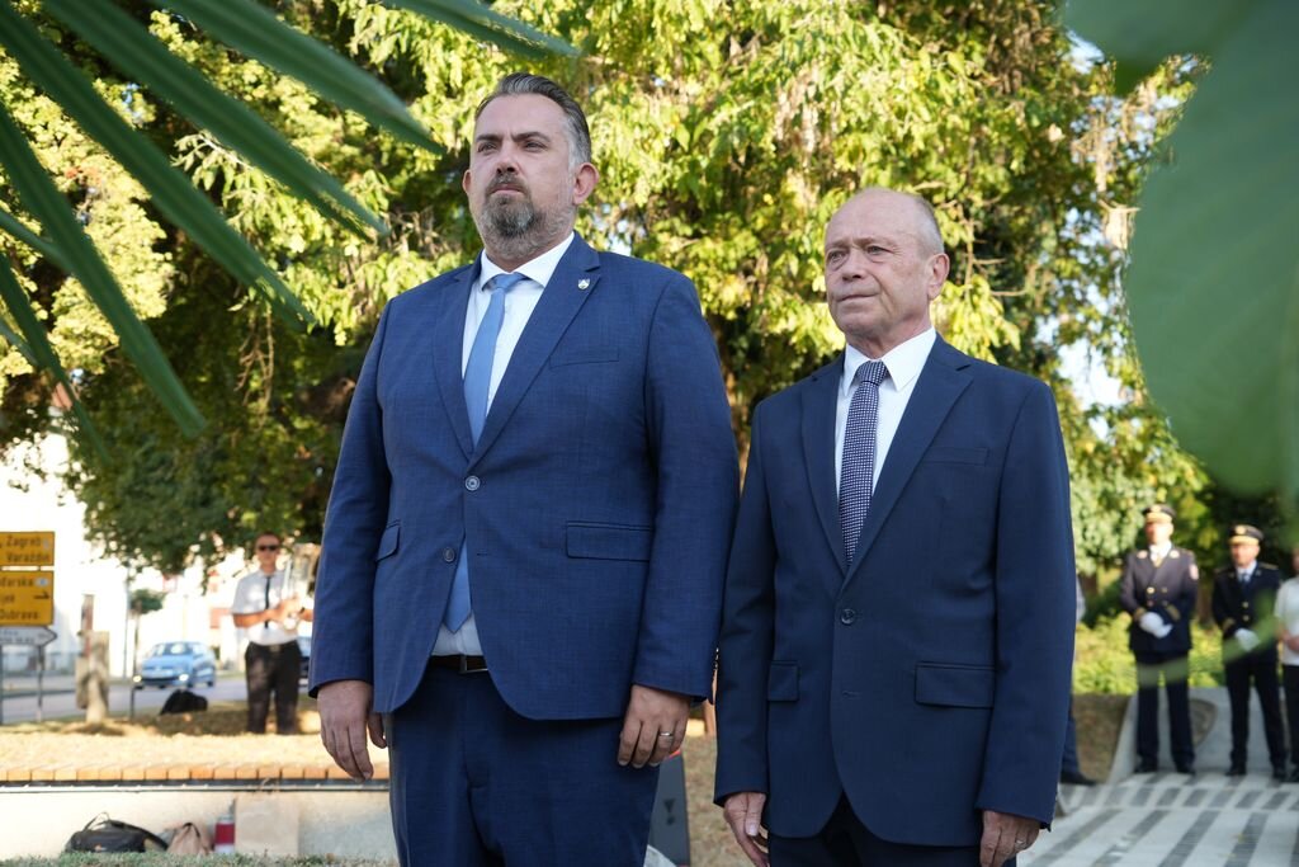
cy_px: 434
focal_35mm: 49
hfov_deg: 40.3
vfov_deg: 27.5
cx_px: 650
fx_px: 1768
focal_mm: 49
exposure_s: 1/60
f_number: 5.6
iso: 100
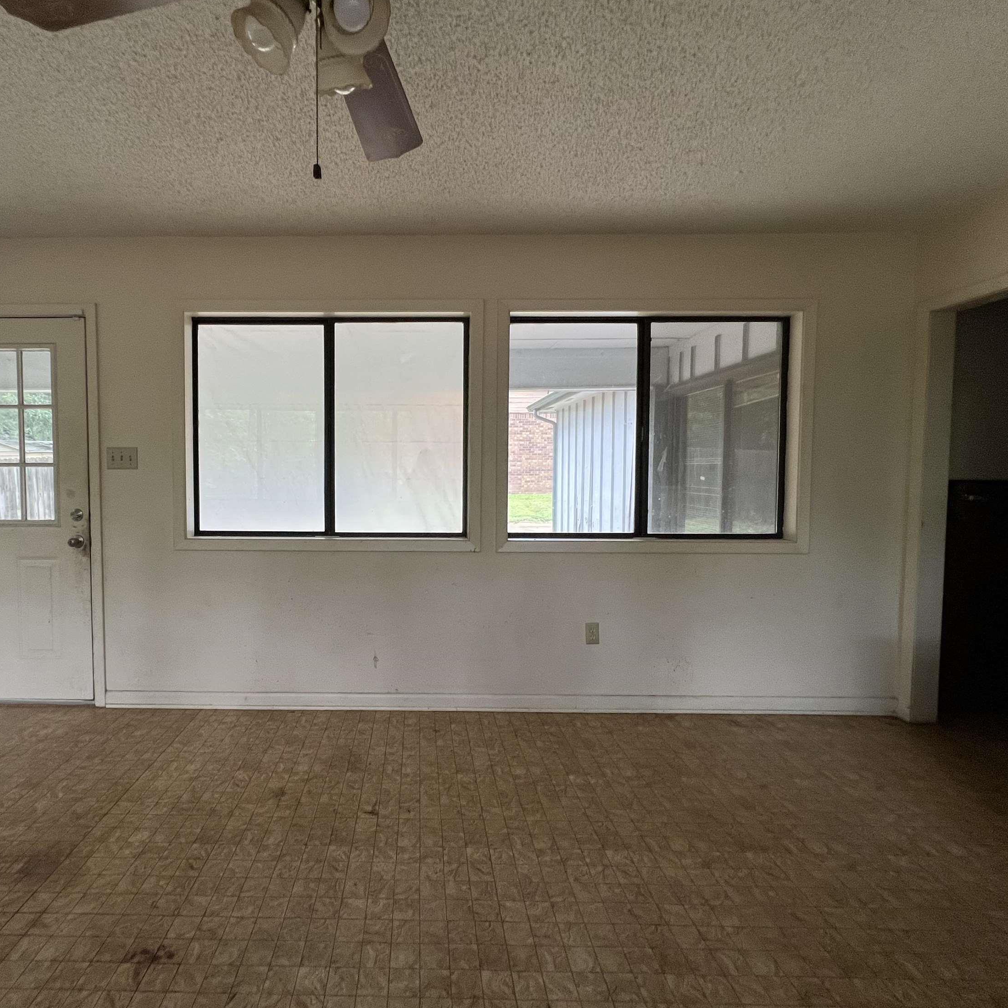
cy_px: 500
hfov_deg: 86.5
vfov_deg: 87.4
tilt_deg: -1.7
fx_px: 527
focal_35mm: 16
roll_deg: +1.1
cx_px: 412
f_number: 1.8
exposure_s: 1/99
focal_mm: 1.57
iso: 160
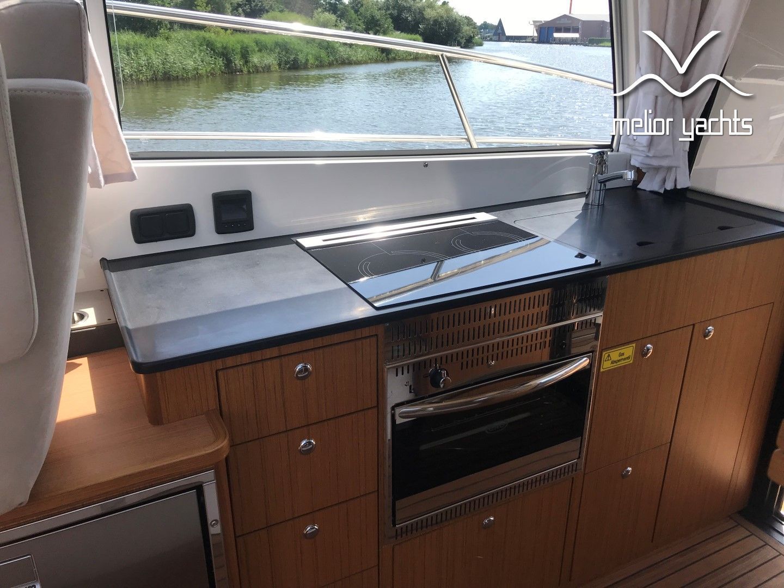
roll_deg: -0.2
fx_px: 634
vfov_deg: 49.7
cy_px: 294
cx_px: 392
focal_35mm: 28
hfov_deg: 63.4
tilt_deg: -20.4
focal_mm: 3.99
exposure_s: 1/967
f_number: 1.8
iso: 20
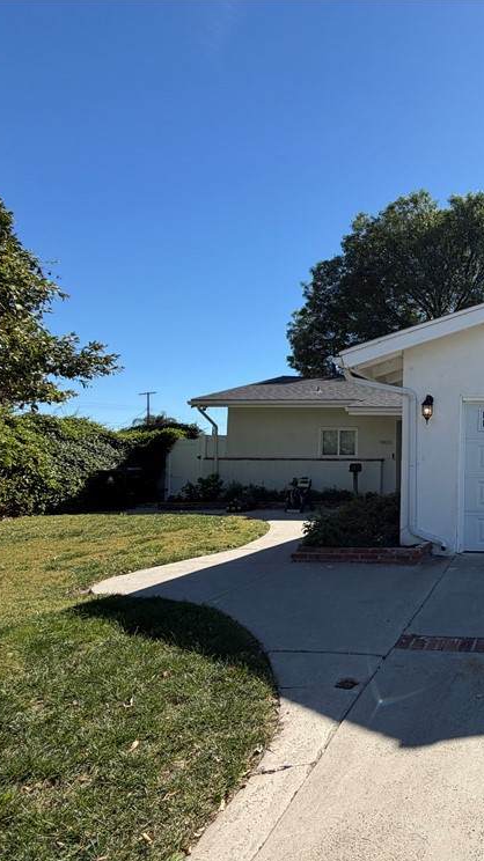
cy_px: 442
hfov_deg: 42.7
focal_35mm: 21
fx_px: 480
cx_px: 525
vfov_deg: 83.8
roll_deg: -0.2
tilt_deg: +3.1
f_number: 2.2
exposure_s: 1/770
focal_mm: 2.22
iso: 25
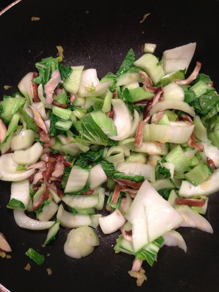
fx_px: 278
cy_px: 146
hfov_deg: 43.0
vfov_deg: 55.3
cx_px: 110
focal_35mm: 33
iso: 200
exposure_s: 1/20
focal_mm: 4.13
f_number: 2.4
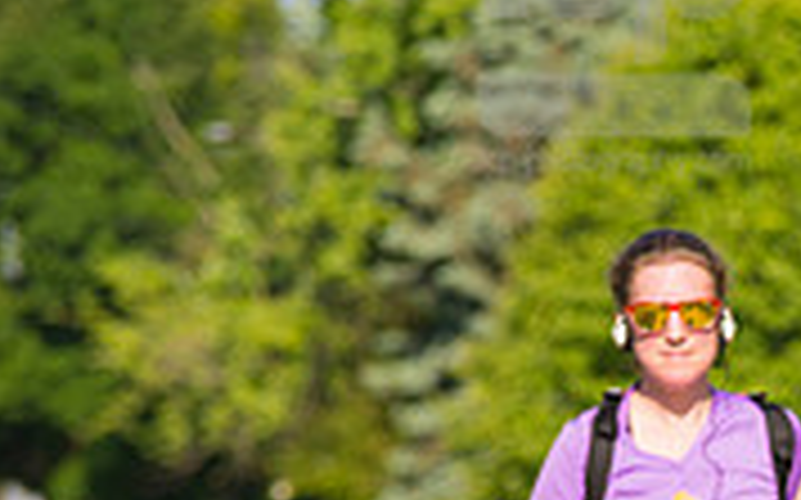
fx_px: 10494
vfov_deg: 2.7
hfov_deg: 4.3
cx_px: 1256
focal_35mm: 481
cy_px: 637
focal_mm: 145
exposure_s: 1/2000
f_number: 5.6
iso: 400
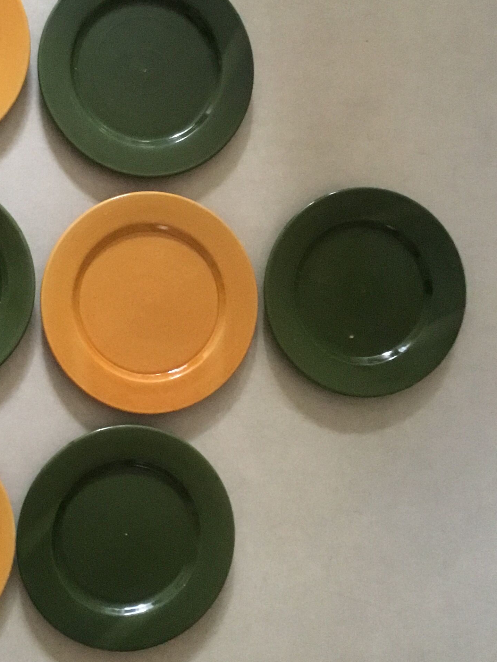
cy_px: 281
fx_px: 1014
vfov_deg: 36.1
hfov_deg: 26.9
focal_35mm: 53
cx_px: 90
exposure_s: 1/17
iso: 250
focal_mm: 3.3
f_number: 2.4
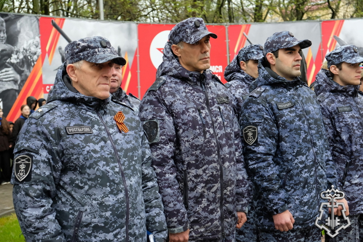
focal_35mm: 64
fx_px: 645
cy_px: 121
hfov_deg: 31.4
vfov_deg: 21.2
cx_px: 182
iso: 4000
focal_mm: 42.5
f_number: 5.6
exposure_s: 1/1700
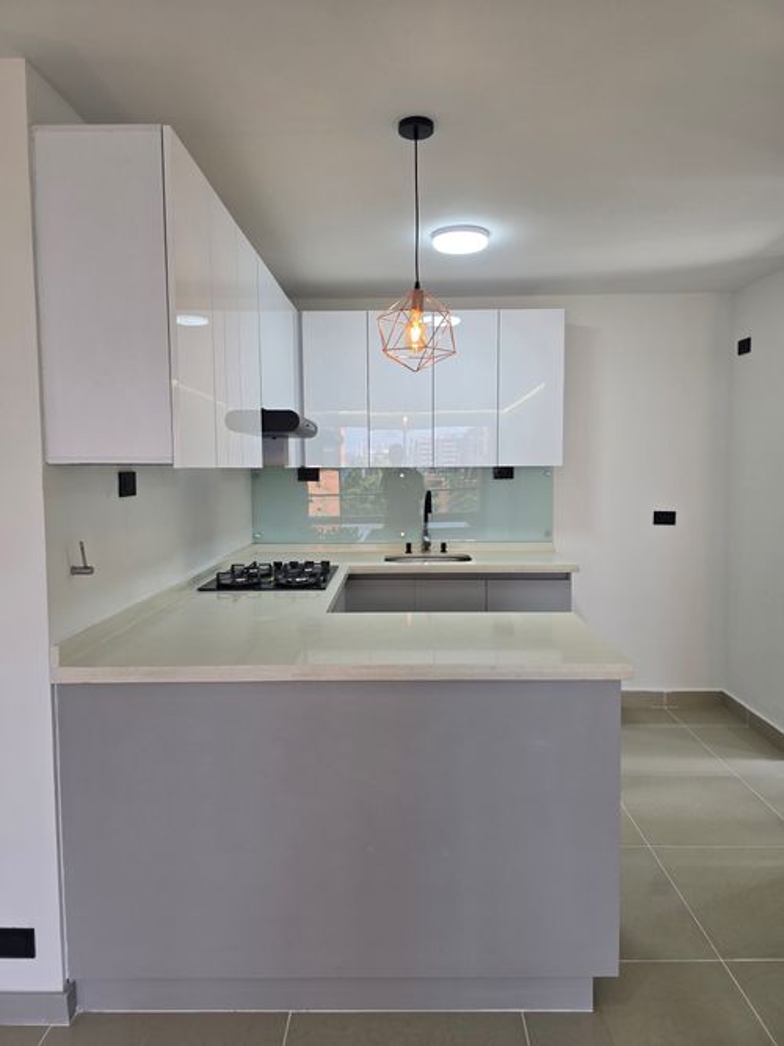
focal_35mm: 23
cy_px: 523
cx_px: 392
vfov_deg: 73.9
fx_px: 695
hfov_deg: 58.9
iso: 50
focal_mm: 6.3
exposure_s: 1/120
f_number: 1.7
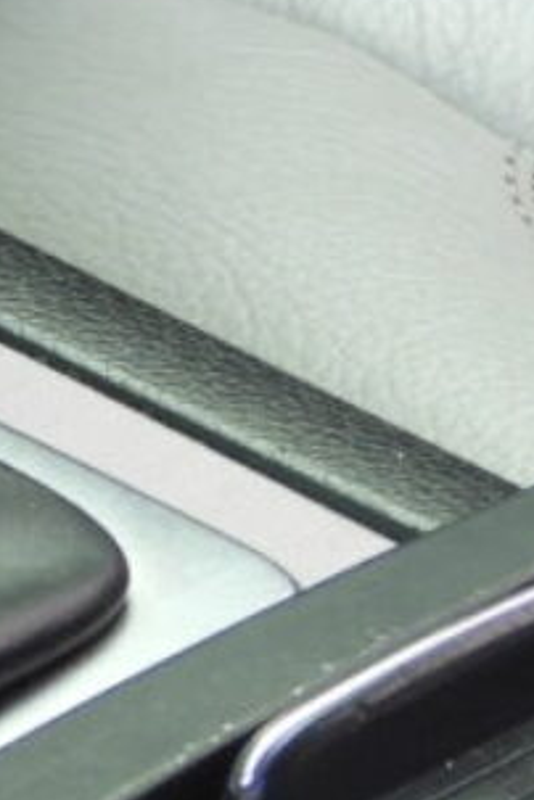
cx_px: -1253
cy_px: 5
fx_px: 14083
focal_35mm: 633
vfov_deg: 3.3
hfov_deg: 2.1
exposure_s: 1/60
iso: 160
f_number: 4
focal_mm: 20.7
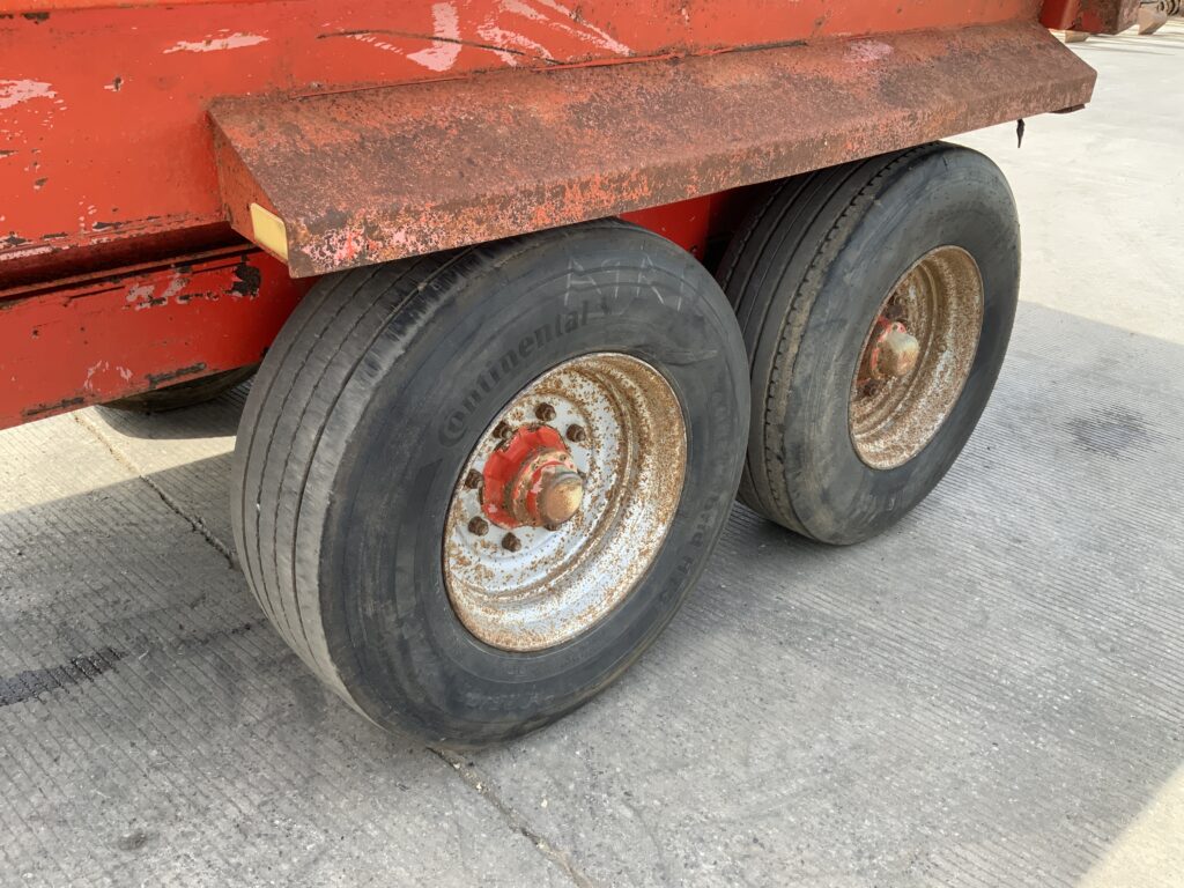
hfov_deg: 61.7
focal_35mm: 29
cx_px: 592
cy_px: 444
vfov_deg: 48.2
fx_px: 992
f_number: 1.8
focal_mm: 3
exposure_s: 1/240
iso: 16
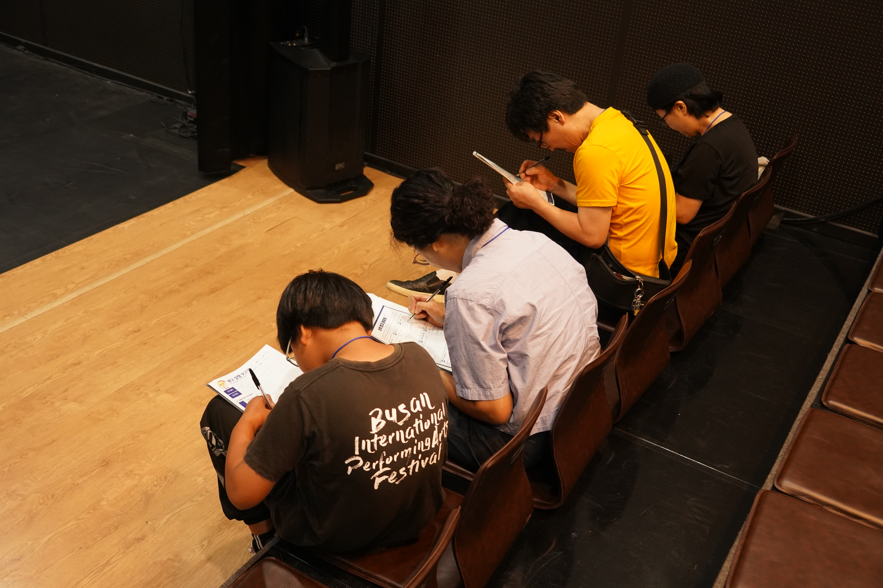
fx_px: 932
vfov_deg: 35.1
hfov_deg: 50.7
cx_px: 442
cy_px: 294
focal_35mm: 38
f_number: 4.5
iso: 4000
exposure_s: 1/125
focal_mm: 38
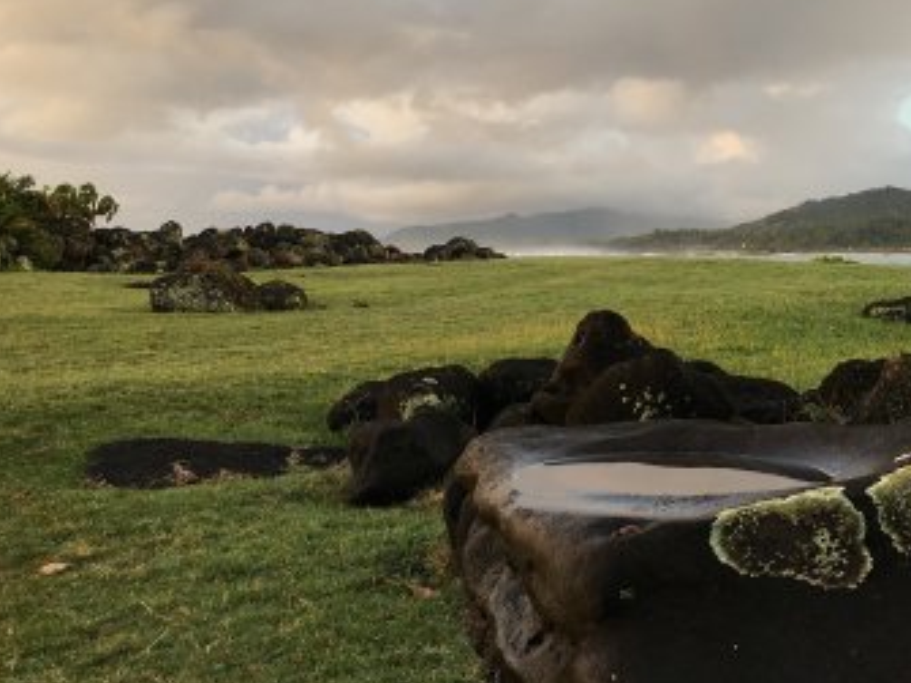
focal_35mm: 53
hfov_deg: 34.9
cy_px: 200
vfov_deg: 27.3
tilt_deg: +2.5
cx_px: 745
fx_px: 1394
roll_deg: +1.1
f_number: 2.2
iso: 25
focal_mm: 4.15
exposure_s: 1/161
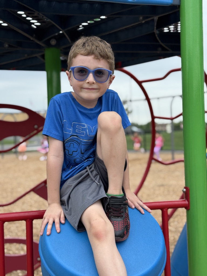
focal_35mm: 48
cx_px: 104
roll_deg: +1.9
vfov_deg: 39.7
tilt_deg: -1.2
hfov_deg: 30.3
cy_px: 138
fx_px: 383
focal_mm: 6.76
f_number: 1.78
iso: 64
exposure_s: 1/1524
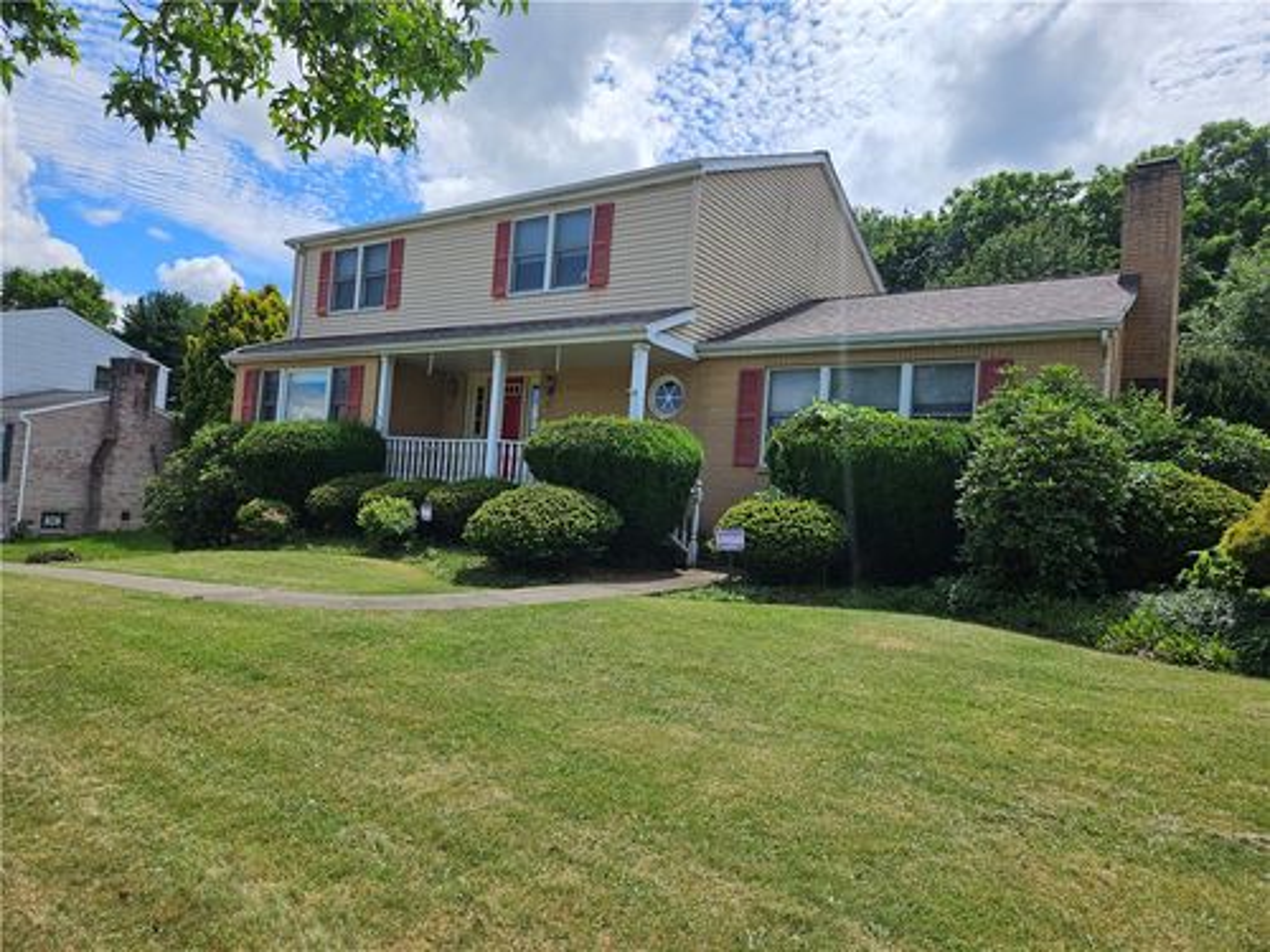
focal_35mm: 23
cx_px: 635
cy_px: 476
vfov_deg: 58.9
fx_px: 844
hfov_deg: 73.9
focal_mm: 5.4
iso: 25
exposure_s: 1/2198
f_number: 1.8
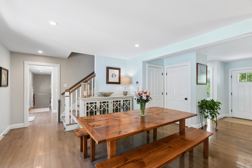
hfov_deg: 96.7
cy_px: 84
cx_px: 126
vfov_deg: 73.8
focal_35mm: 16
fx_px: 112
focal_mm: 16
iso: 320
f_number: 7.1
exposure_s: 1/25
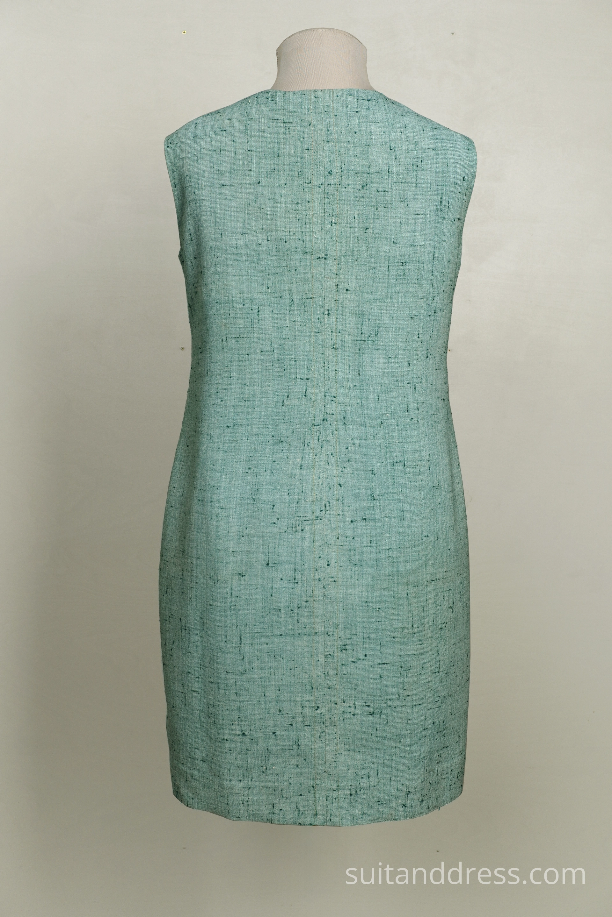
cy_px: 458
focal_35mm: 48
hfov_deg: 28.1
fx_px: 1224
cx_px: 306
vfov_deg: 41.1
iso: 200
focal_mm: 32
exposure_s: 1/30
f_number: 6.3
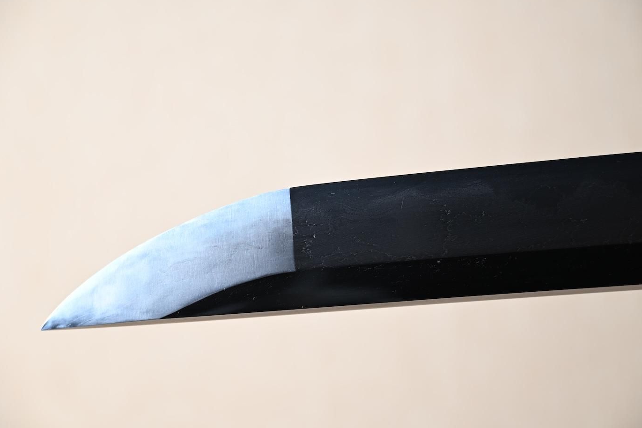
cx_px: 326
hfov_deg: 20.8
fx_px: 1748
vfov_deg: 14.0
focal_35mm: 98
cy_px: 213
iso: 100
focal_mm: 64
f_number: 5
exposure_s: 1
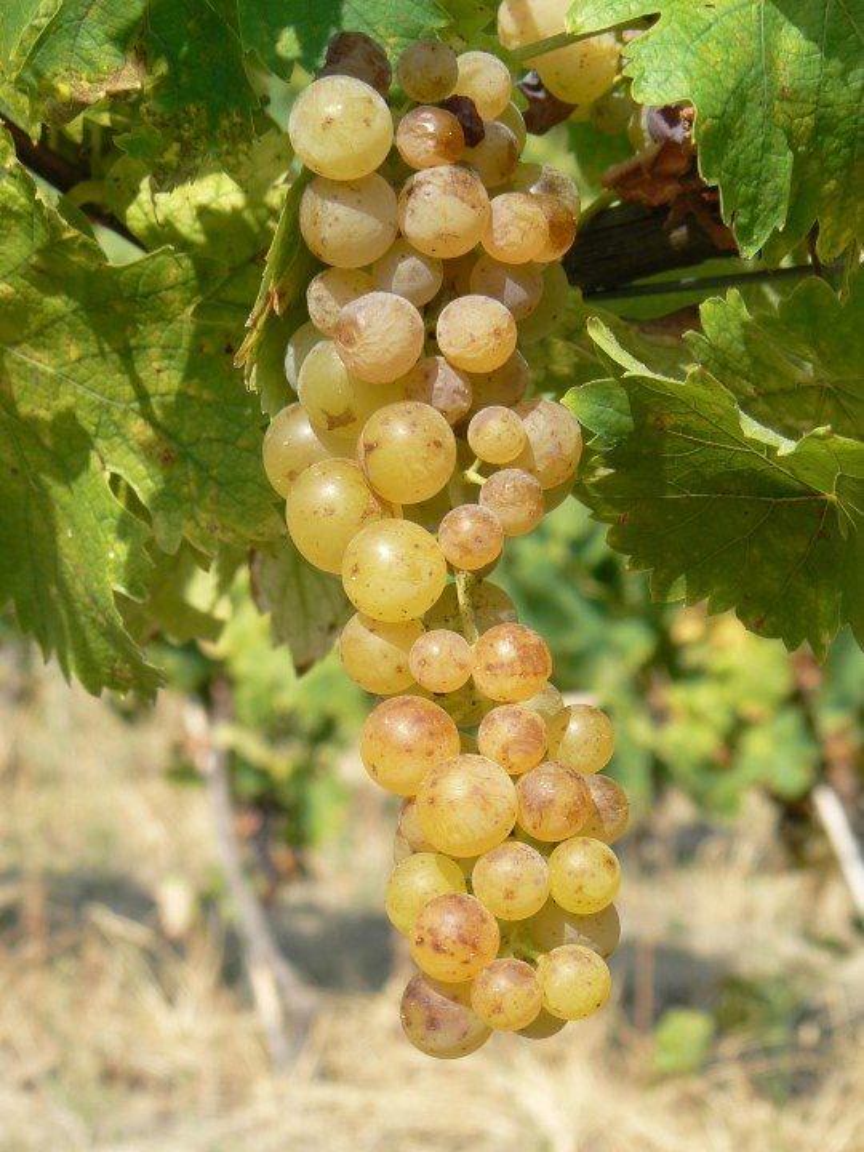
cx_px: 432
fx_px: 3295
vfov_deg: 19.8
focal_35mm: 99
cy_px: 576
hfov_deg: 14.9
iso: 80
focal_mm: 16.5
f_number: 5.6
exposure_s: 1/250
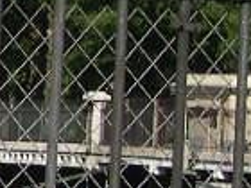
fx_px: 2016
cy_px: -18
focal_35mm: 278
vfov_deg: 5.3
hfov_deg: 6.6
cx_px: -446
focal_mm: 8
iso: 100
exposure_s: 1/226
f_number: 7.6
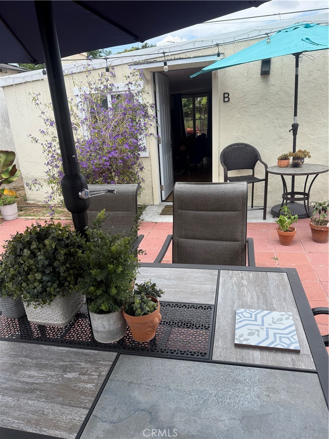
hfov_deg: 56.8
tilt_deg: -18.5
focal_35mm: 24
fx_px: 304
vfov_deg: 71.6
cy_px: 220
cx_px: 164
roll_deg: +3.4
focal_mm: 6.76
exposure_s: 1/2232
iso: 100
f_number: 1.78
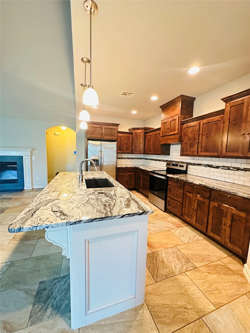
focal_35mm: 14
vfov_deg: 102.1
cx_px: 125
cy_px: 166
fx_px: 135
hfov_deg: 85.7
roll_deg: -2.7
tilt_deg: -4.7
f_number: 2.2
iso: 1000
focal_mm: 2.22
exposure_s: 1/60
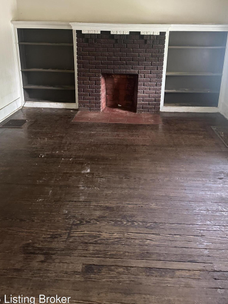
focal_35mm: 31
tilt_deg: -17.4
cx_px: 114
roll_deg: -1.4
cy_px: 120
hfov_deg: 45.4
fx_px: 272
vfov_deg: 57.9
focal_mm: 6.86
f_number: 1.78
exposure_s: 1/60
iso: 640
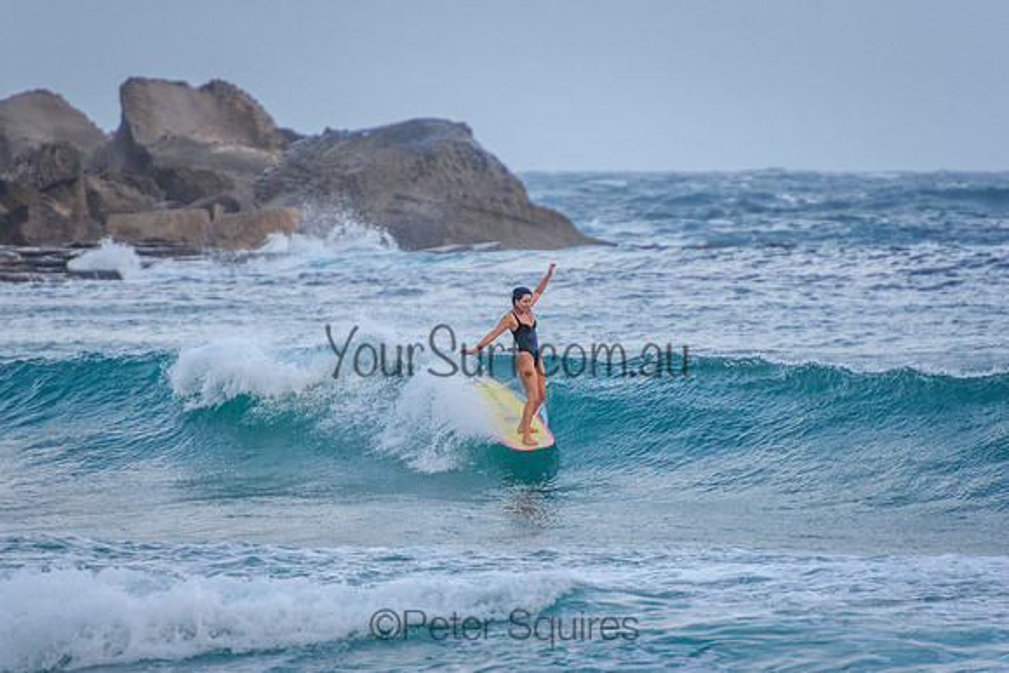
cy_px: 336
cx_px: 504
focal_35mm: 615
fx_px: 17234
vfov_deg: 2.2
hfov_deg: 3.4
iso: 1100
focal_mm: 400
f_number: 5.6
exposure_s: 1/1600
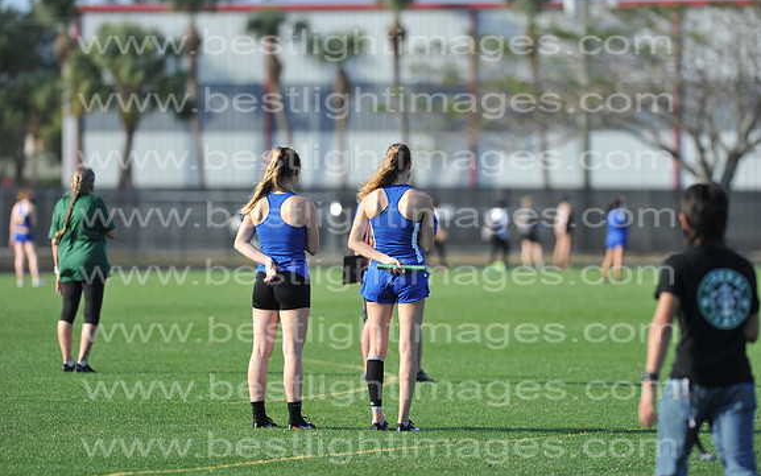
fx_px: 6369
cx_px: 380
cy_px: 247
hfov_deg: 6.8
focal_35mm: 307
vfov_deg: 4.3
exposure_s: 1/2500
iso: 320
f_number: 3.5
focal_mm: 300
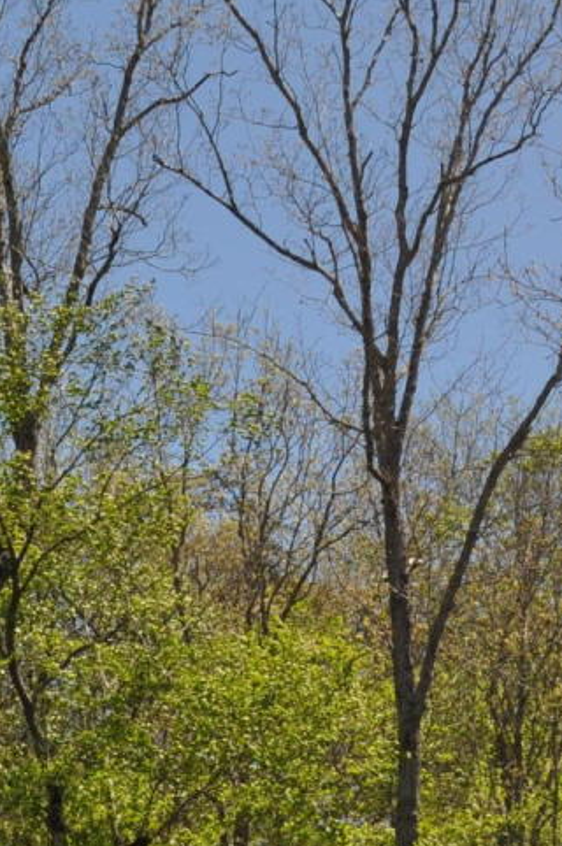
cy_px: 1194
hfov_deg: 6.9
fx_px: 4673
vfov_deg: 10.1
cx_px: 125
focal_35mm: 199
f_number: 9
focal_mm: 32
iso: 200
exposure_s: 1/320
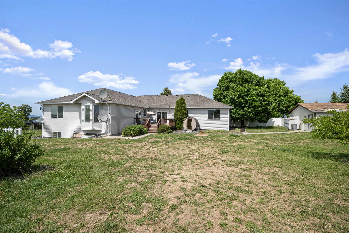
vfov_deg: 73.7
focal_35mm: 16
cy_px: 116
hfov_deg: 96.7
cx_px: 174
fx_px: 155
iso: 100
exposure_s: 1/100
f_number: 8
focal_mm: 16
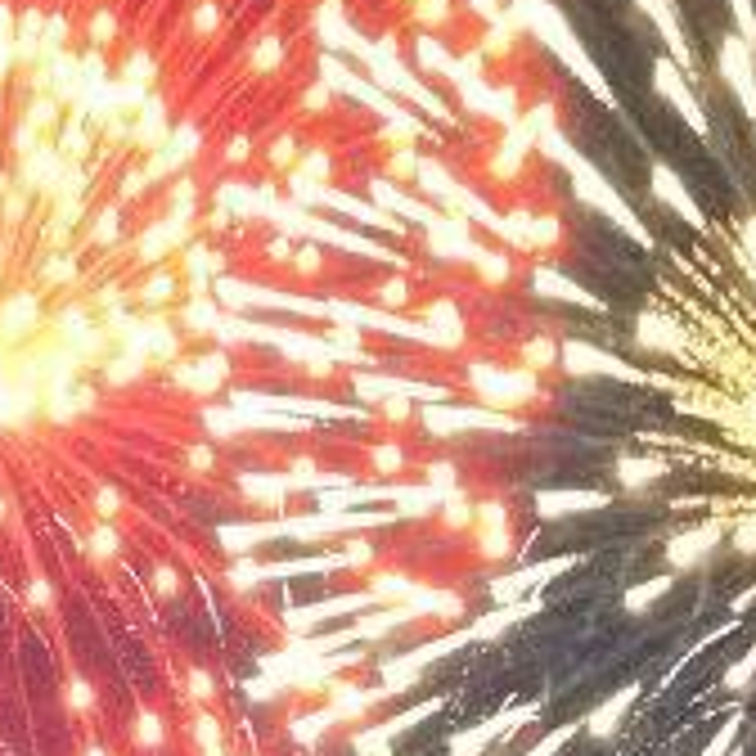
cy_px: 1282
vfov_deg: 11.2
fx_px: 3632
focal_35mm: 147
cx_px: 1152
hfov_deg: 11.4
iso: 800
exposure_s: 1/15
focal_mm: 4.28
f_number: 2.4
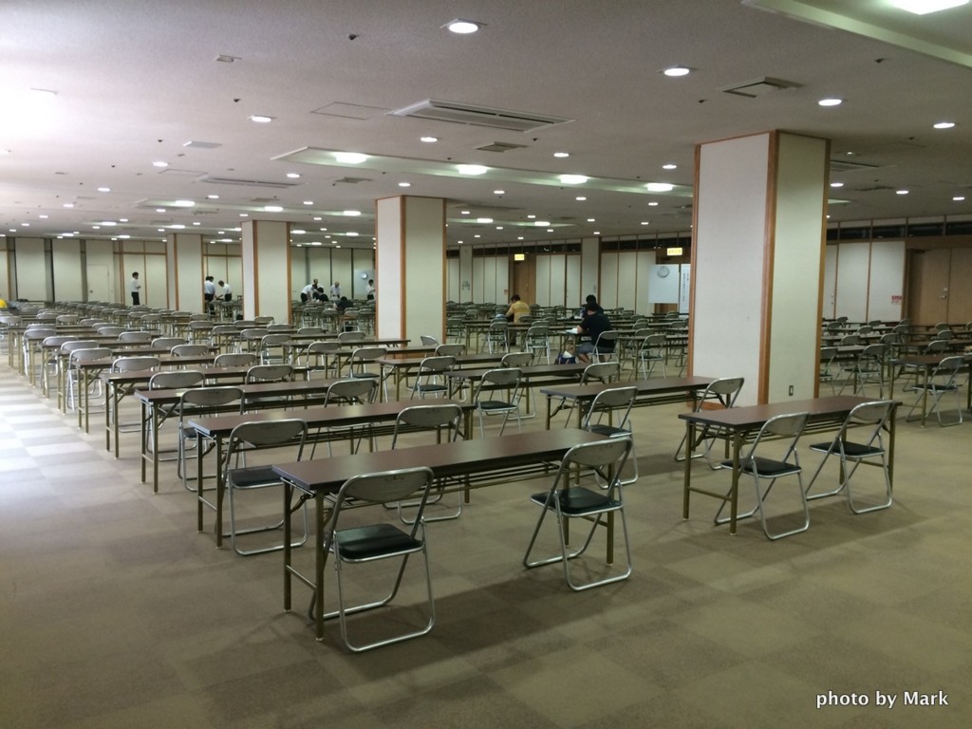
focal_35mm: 29
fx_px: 814
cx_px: 486
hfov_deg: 61.7
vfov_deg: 48.2
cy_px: 364
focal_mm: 4.15
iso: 80
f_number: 2.2
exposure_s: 1/30
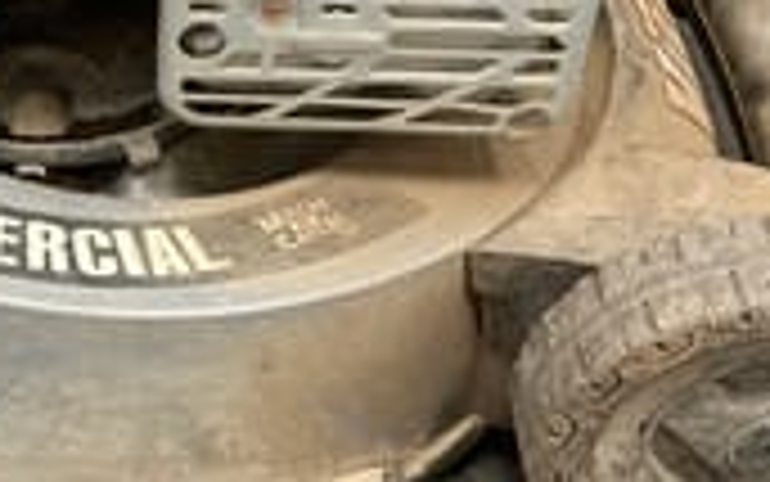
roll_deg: +4.7
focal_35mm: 87
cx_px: -18
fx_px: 1826
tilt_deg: -42.5
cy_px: 106
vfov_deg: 14.9
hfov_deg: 22.8
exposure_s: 1/50
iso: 200
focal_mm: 3.99
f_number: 1.8
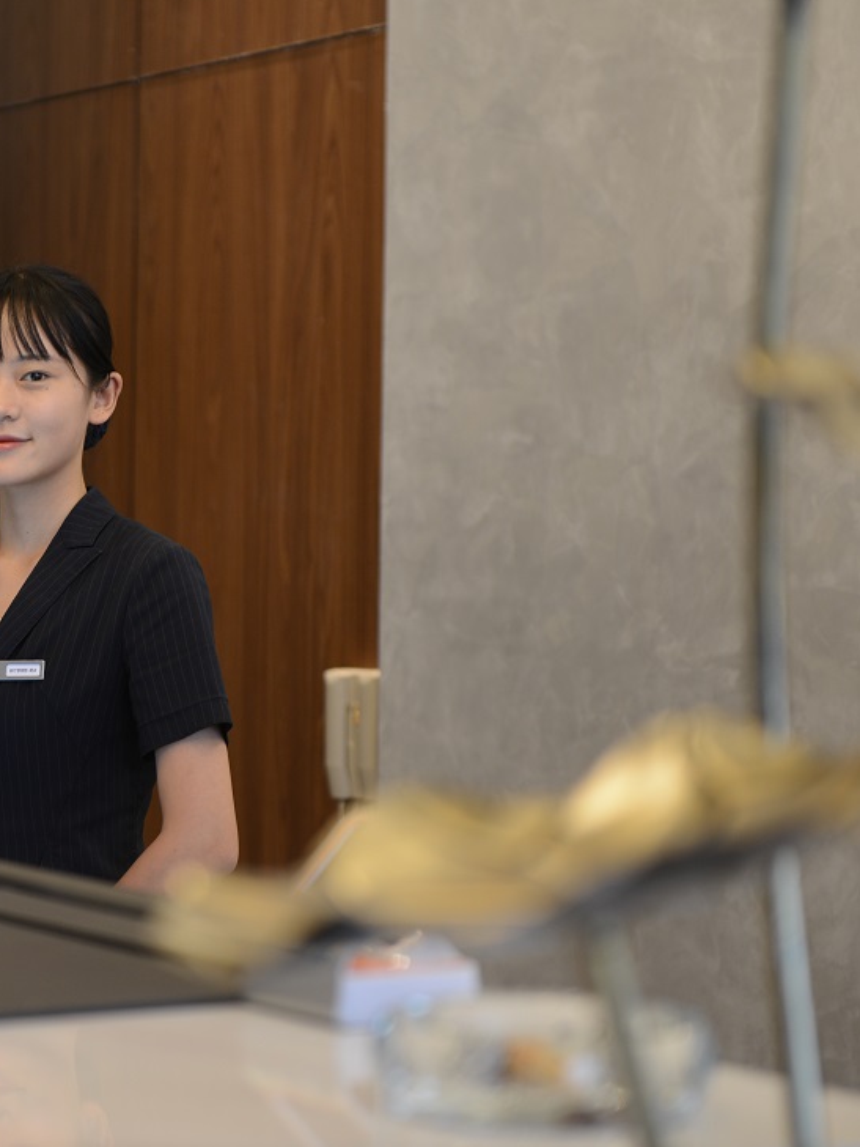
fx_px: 3378
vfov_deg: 19.3
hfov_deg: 14.4
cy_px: 569
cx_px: 127
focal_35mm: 102
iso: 400
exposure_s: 1/30
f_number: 2.8
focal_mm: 70
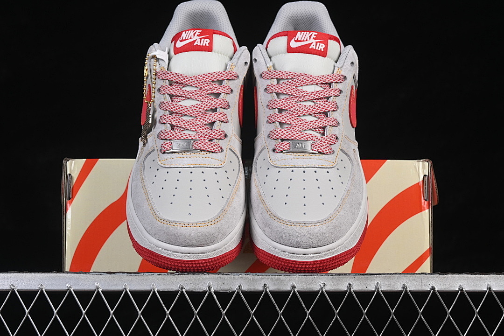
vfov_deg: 18.2
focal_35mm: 75
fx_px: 1050
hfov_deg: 27.0
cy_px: 168
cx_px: 252
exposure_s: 1/80
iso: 160
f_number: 8
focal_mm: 50
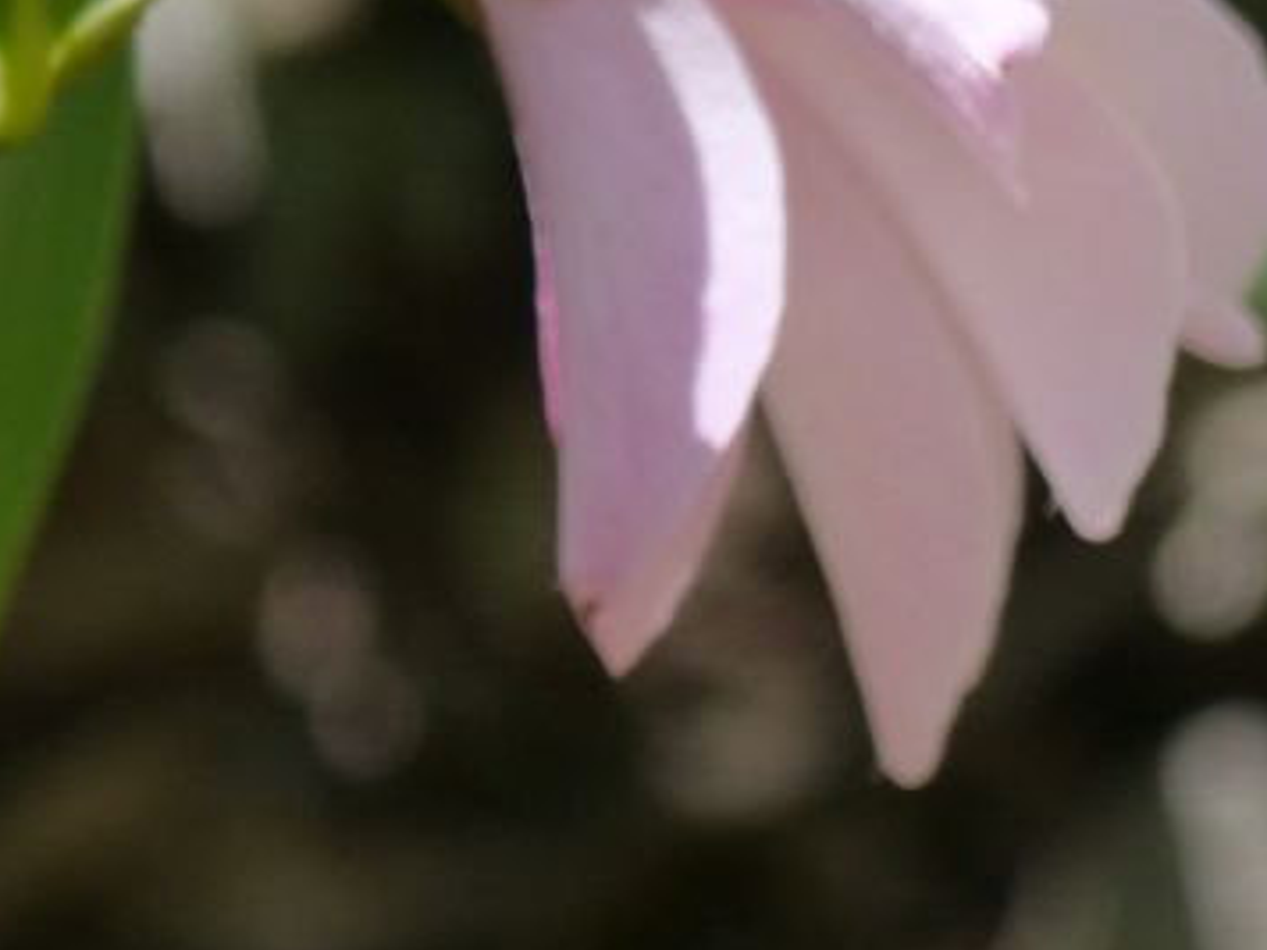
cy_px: -121
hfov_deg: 1.3
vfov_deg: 1.0
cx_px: -352
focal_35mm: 1500
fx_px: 54902
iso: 160
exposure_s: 1/250
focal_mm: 94
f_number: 4
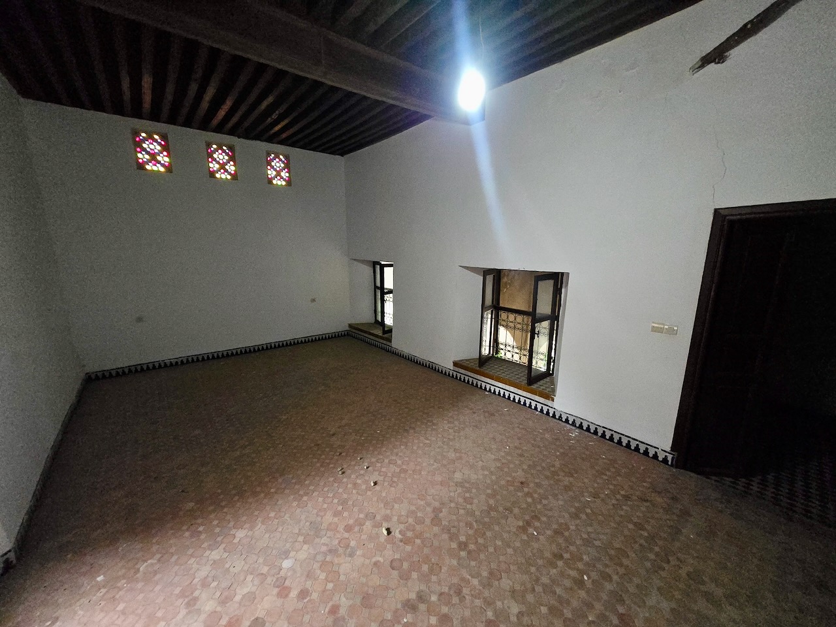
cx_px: 418
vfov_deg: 89.9
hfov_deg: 106.2
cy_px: 314
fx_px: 314
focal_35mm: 13
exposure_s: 1/50
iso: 1600
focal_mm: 1.7
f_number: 2.2
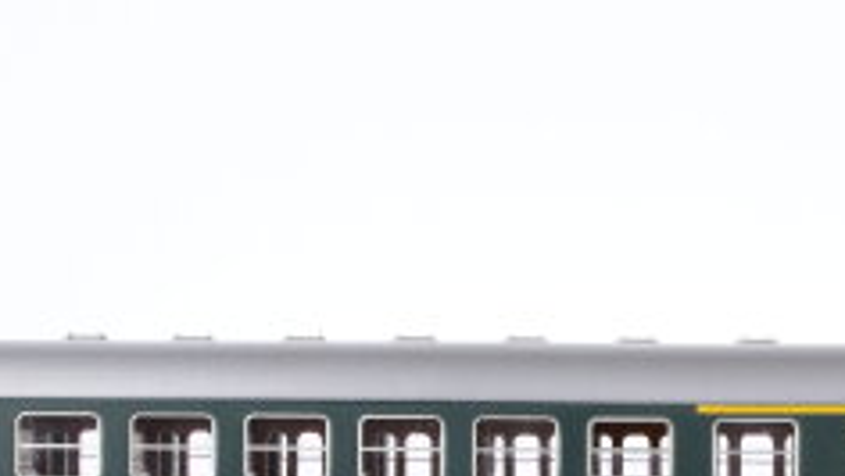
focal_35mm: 120
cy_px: 684
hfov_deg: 17.7
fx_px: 2690
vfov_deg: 9.8
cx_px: 713
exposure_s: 1/125
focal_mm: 30
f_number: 8
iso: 400
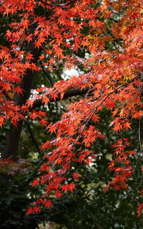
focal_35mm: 213
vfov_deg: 9.8
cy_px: 115
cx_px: 138
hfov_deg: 6.1
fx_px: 1328
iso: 200
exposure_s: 1/160
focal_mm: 75
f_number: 4.8
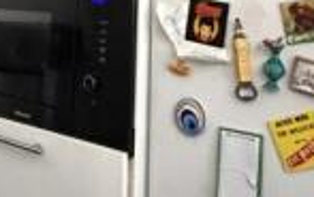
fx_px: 505
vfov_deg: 20.9
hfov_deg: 34.2
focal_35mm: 59
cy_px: -20
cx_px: 99
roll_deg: -2.9
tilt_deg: +4.7
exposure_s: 1/50
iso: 1000
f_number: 2.2
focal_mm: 2.22
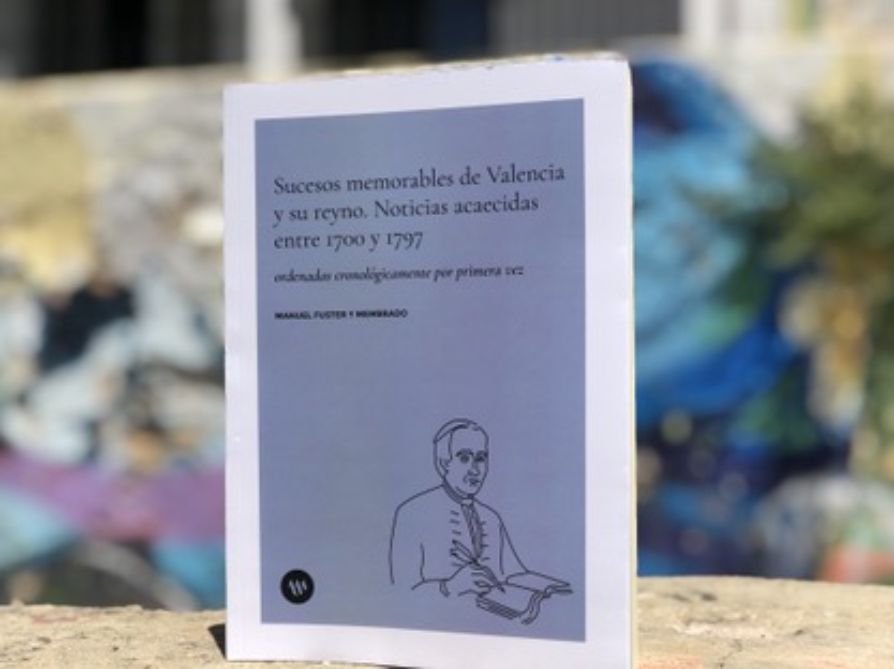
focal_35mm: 57
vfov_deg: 25.6
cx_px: 447
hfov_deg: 33.8
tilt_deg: +3.3
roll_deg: -0.5
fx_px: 1471
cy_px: 334
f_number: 2.8
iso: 20
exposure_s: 1/1091
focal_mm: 6.6
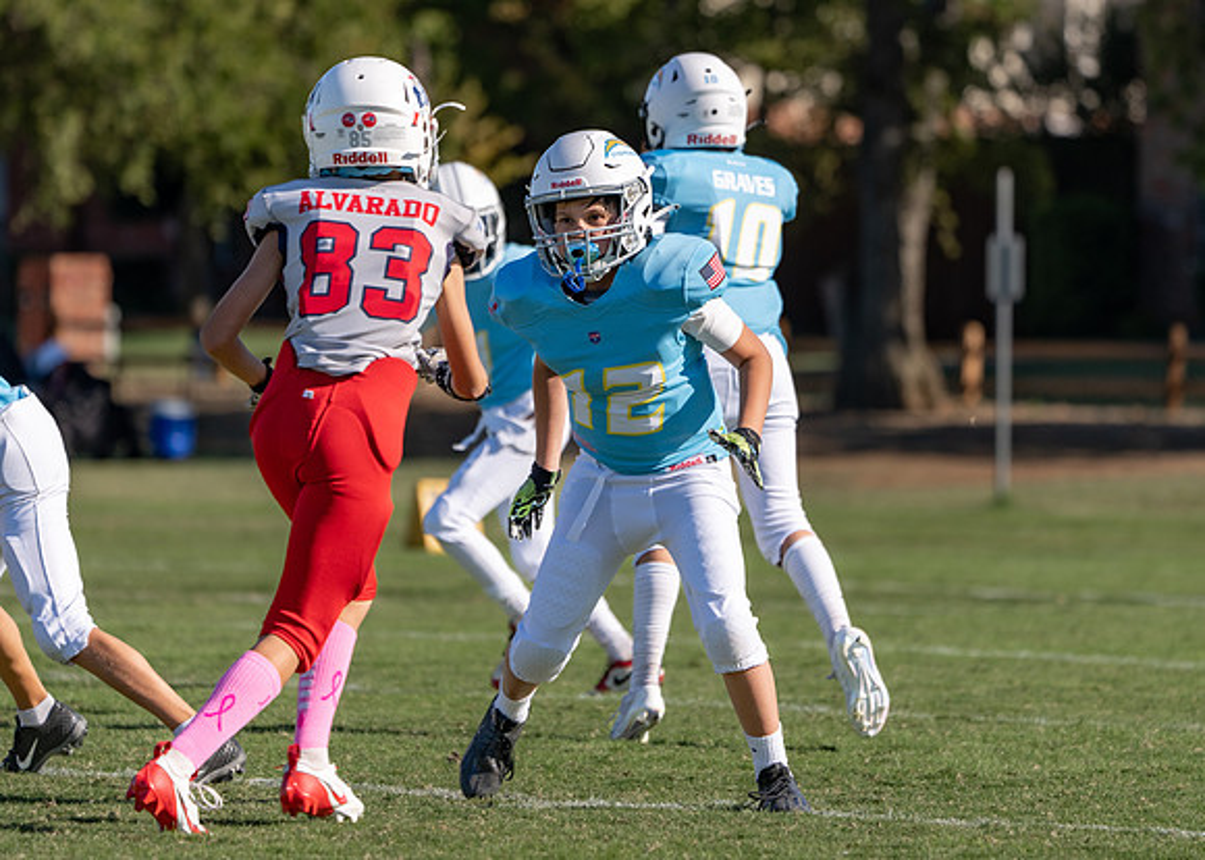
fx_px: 12192
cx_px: 639
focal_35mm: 356
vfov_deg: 4.0
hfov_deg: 5.7
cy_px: 401
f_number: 5.6
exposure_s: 1/1250
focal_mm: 285
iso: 160
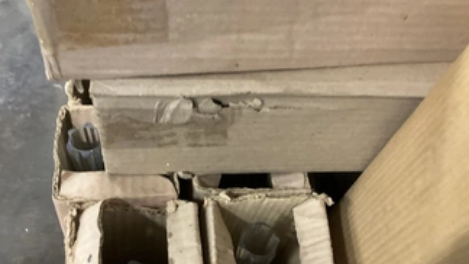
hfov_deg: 51.5
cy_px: 209
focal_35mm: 39
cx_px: 211
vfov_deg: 29.7
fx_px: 485
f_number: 1.8
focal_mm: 3
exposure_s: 1/40
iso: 250
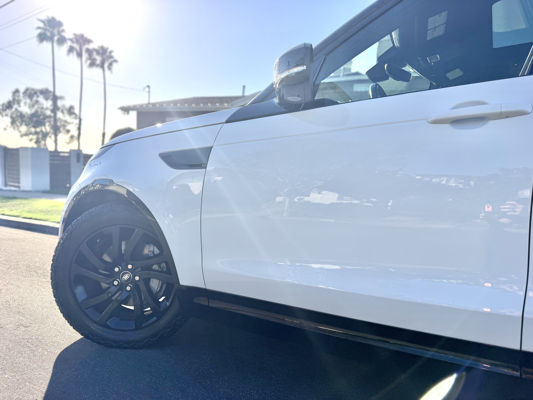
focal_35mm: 24
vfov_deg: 56.8
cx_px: 266
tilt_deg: -7.1
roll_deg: -3.6
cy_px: 200
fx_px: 370
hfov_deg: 71.6
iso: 100
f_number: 1.78
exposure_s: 1/5714
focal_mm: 6.76
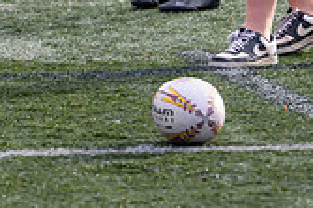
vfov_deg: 2.7
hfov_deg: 4.1
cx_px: -191
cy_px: -151
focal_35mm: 505
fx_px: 4386
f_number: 4.5
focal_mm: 145
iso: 1600
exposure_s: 1/1600
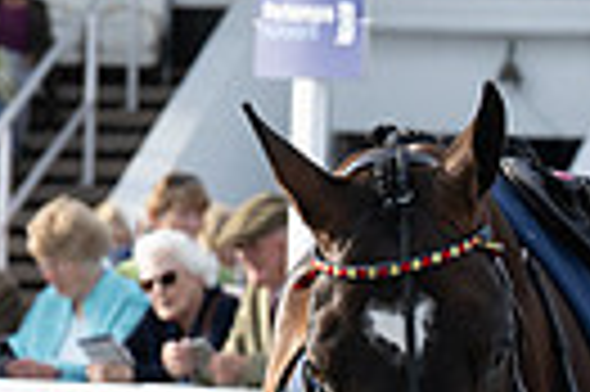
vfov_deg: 2.9
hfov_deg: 4.4
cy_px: 766
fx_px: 7628
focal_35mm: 466
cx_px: 730
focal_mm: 70
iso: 400
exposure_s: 1/1250
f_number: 4
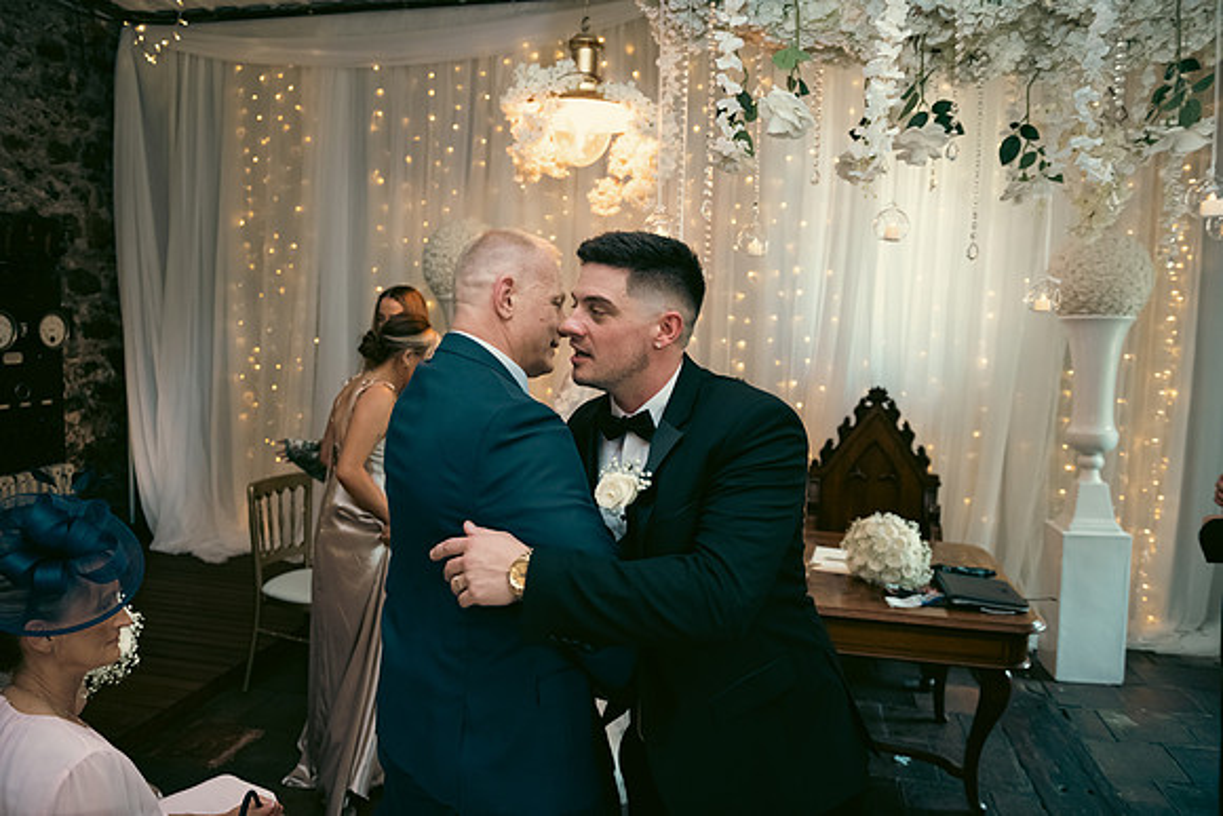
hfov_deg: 69.4
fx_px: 883
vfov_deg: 49.6
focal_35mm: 26
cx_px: 612
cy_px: 408
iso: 1250
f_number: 3.5
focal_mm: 26
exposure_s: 1/160
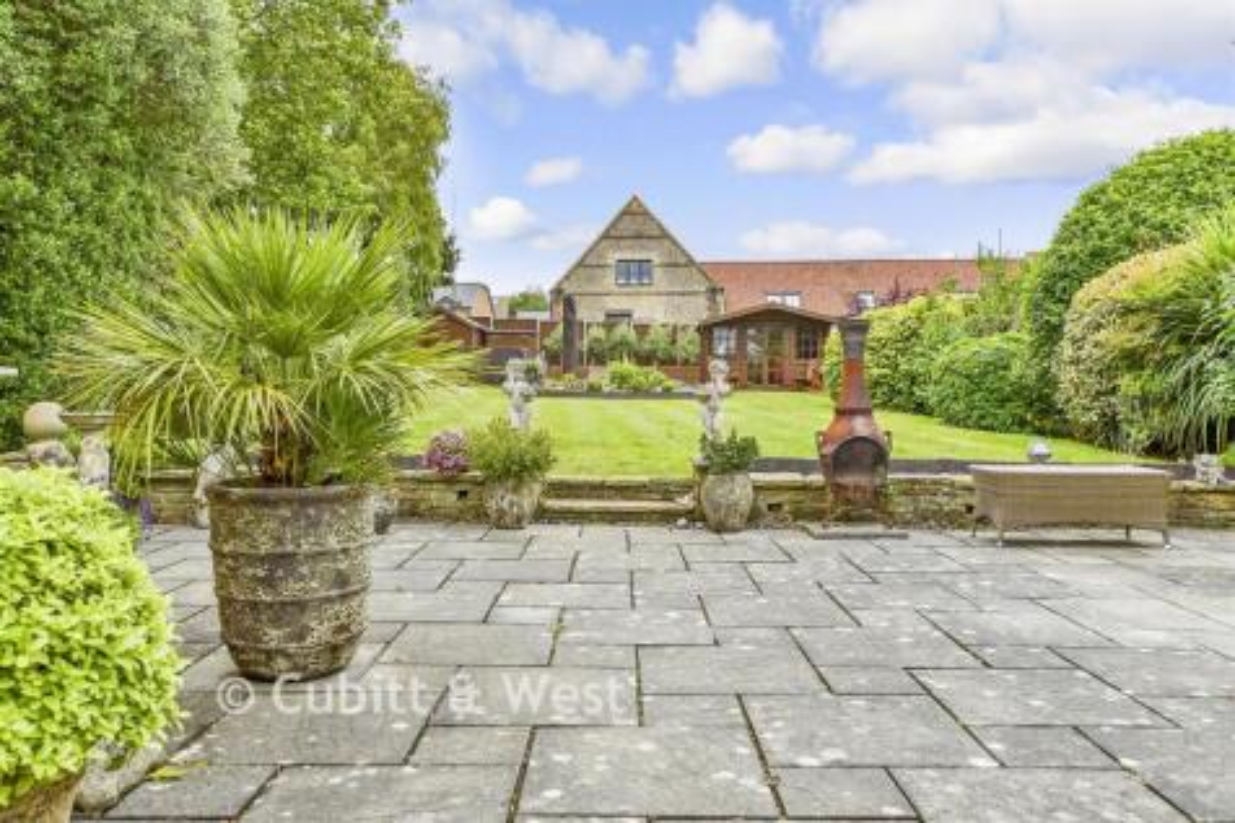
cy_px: 412
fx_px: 1029
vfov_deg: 43.6
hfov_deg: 61.9
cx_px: 618
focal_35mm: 30
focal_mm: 20
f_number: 8
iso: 200
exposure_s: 1/250
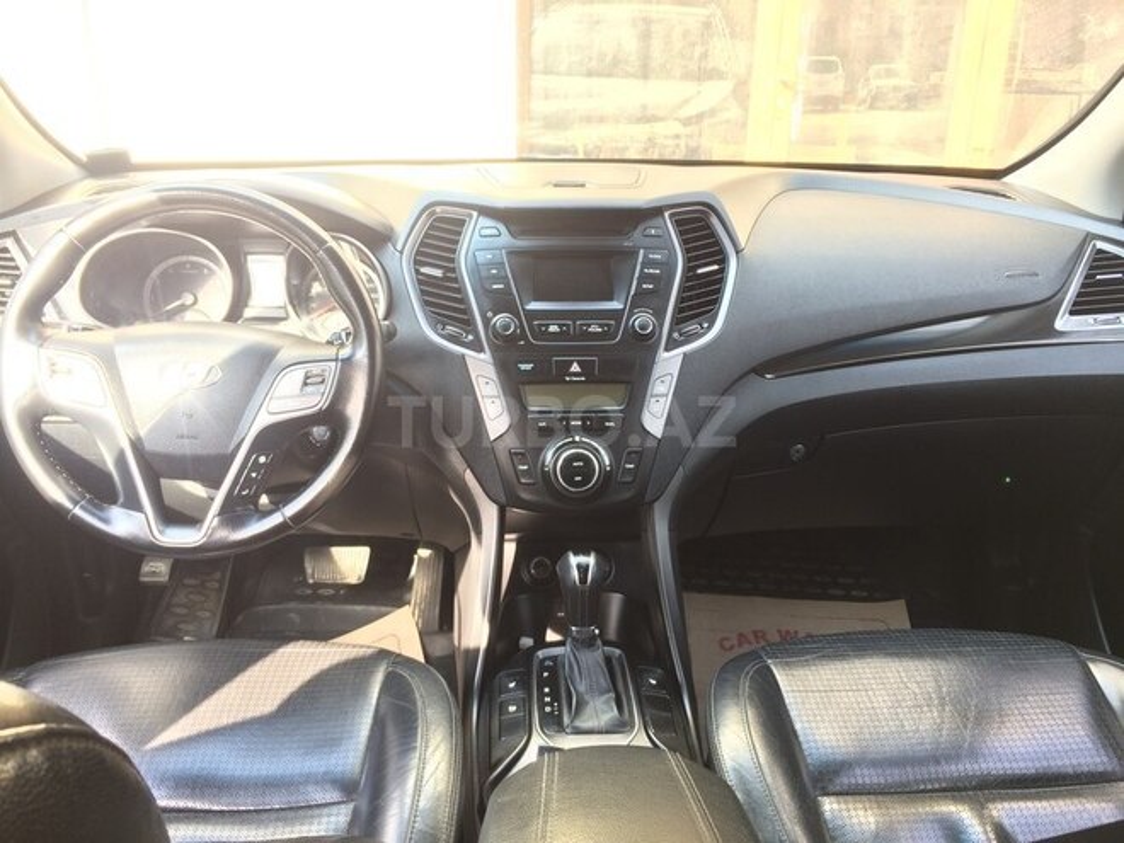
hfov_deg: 61.7
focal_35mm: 29
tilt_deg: -23.1
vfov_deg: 48.2
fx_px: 942
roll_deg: -1.0
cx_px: 562
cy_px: 422
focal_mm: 4.15
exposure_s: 1/33
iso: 32
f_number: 2.2
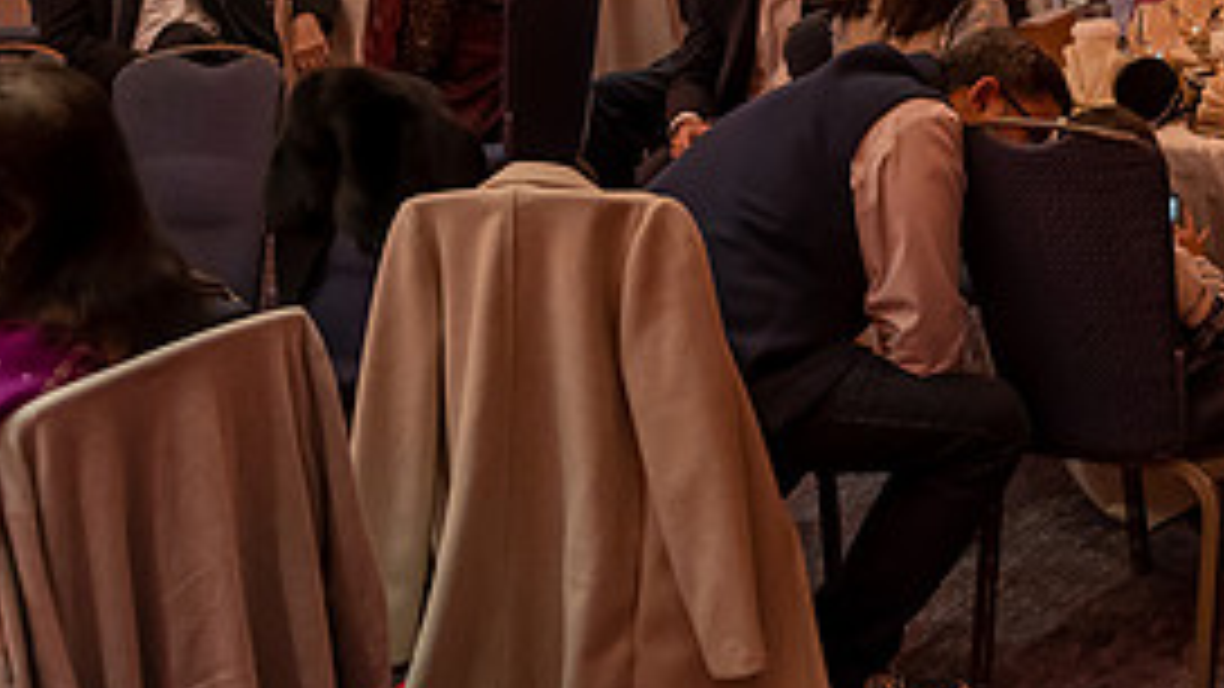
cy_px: 2
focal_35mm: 67
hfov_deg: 30.2
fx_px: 2175
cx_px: 1089
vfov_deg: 17.6
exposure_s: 1/60
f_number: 2.8
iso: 800
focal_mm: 20
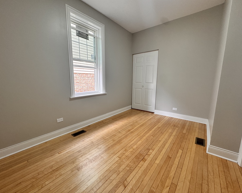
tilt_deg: -9.6
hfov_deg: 96.7
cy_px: 98
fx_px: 107
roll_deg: -0.1
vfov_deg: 84.0
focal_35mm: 15
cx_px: 114
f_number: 2.2
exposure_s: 1/120
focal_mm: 2.22
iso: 100
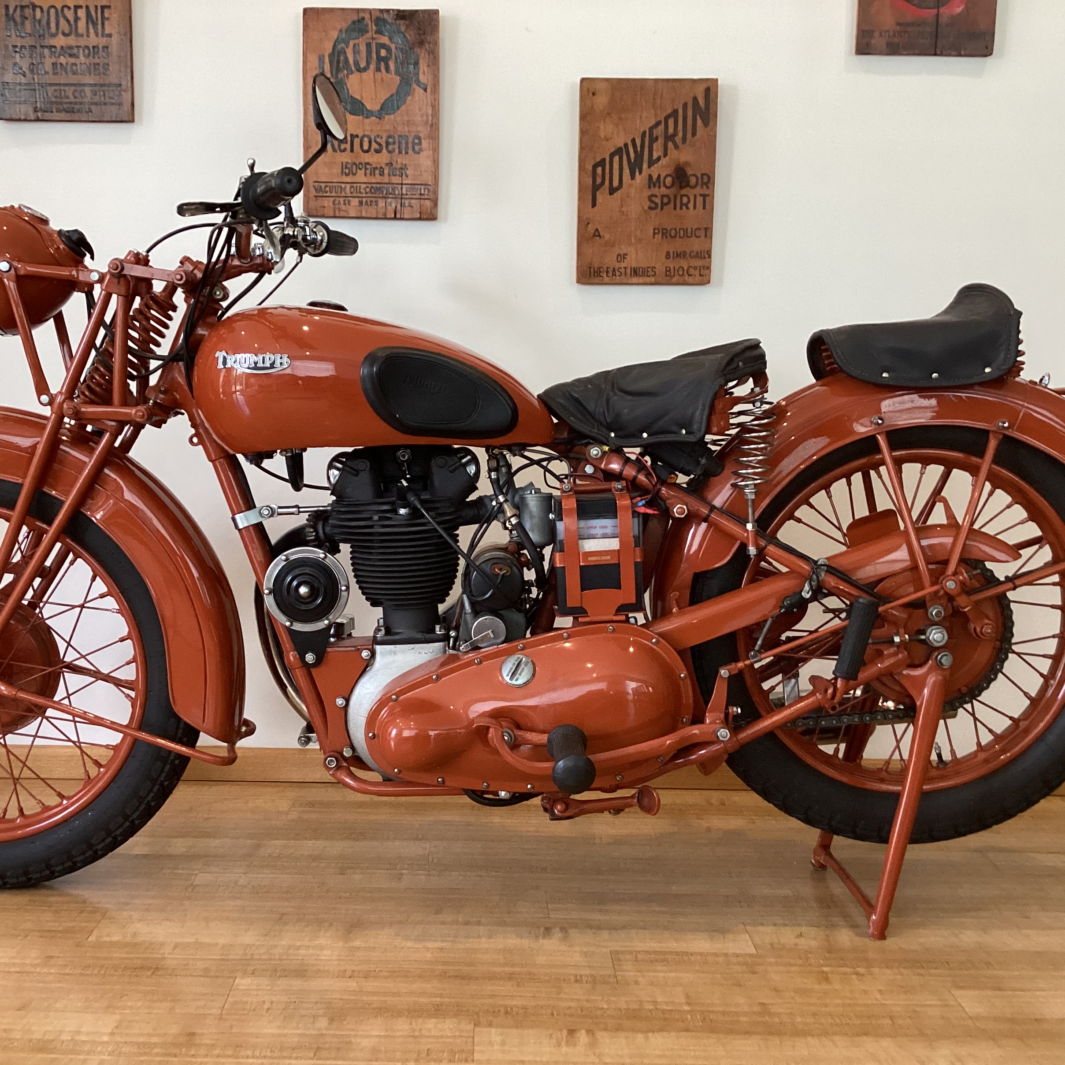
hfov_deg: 44.8
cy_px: 536
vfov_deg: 44.9
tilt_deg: -7.3
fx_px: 1288
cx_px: 470
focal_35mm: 37
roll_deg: -0.7
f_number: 2.4
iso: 250
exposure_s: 1/60
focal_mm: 3.3
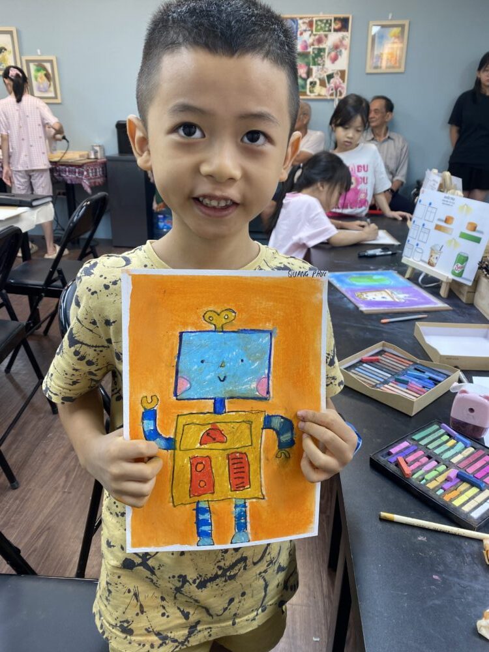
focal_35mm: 26
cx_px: 244
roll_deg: -1.7
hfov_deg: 53.1
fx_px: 490
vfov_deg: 67.3
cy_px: 326
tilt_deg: -21.6
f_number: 1.8
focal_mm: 4.25
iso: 80
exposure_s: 1/100
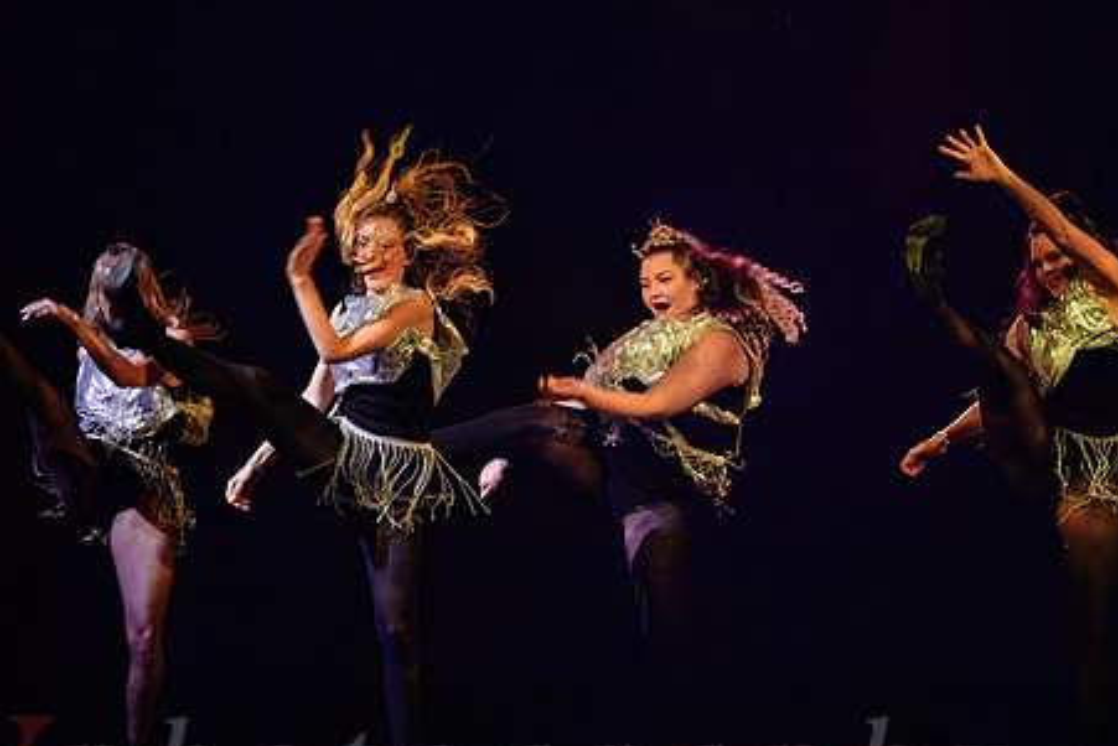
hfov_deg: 12.3
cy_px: 430
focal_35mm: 167
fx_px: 5188
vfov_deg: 8.2
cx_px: 498
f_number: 2.8
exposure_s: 1/200
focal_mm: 130
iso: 1600
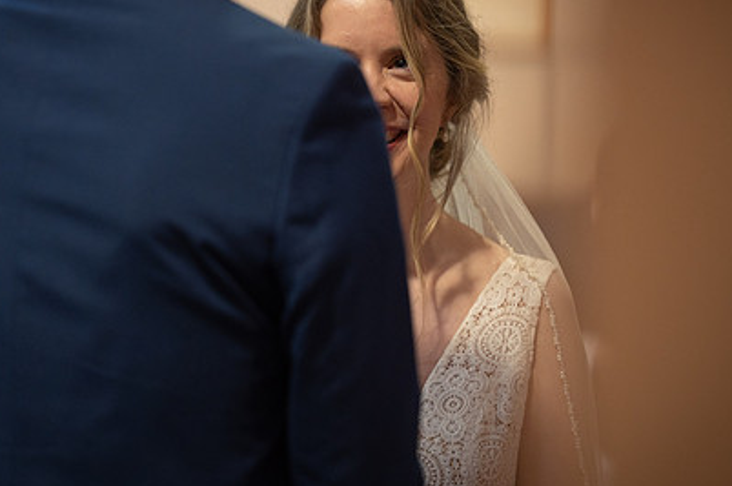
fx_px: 5280
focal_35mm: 260
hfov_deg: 7.9
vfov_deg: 5.3
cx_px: 282
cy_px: 206
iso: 1600
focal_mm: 180
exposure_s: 1/125
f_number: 2.8
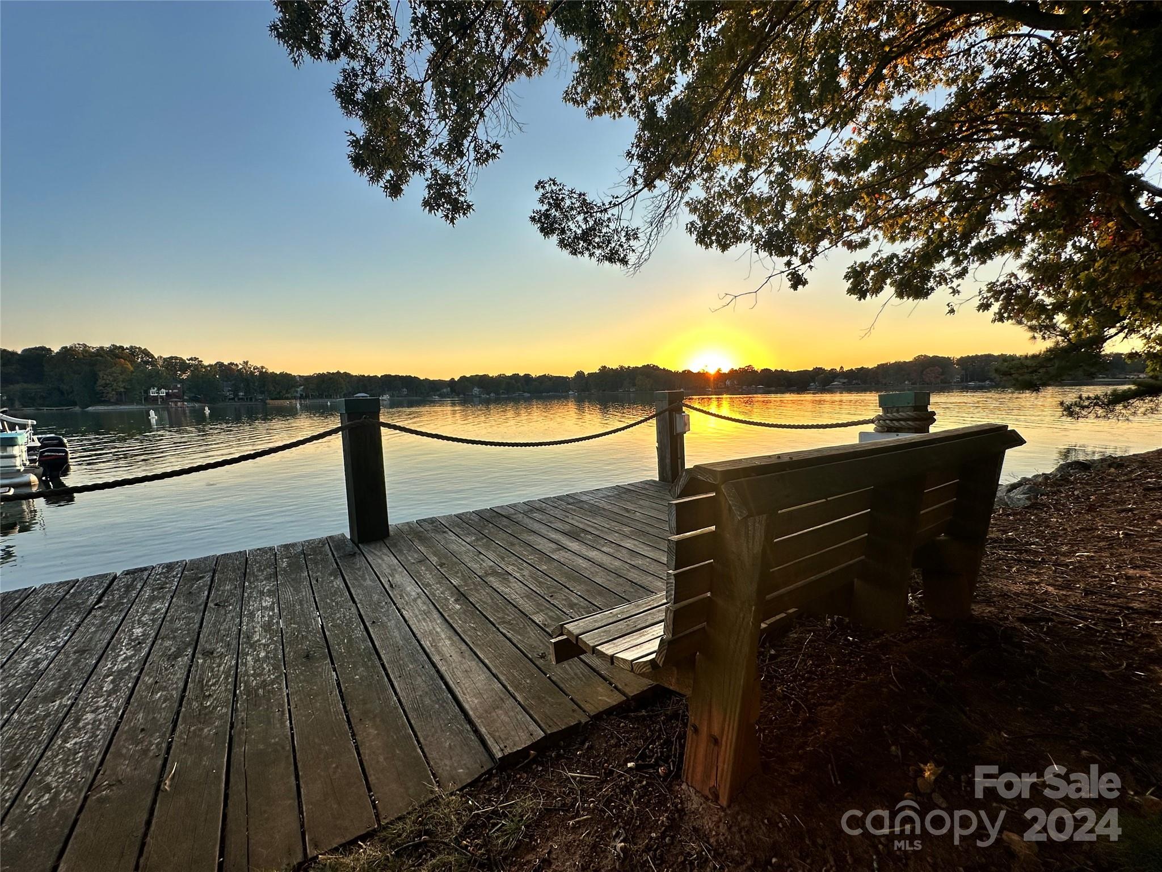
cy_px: 436
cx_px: 581
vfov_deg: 85.7
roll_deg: +1.4
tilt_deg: -5.0
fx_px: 470
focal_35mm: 14
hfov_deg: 102.1
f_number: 2.2
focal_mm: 2.22
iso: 40
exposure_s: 1/233
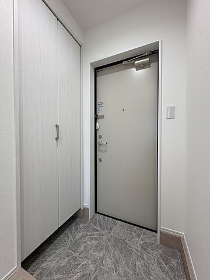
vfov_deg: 102.1
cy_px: 140
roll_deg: +0.1
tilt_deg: +0.2
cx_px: 105
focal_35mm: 14
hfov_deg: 85.7
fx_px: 113
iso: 125
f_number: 2.2
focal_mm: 2.22
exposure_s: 1/50
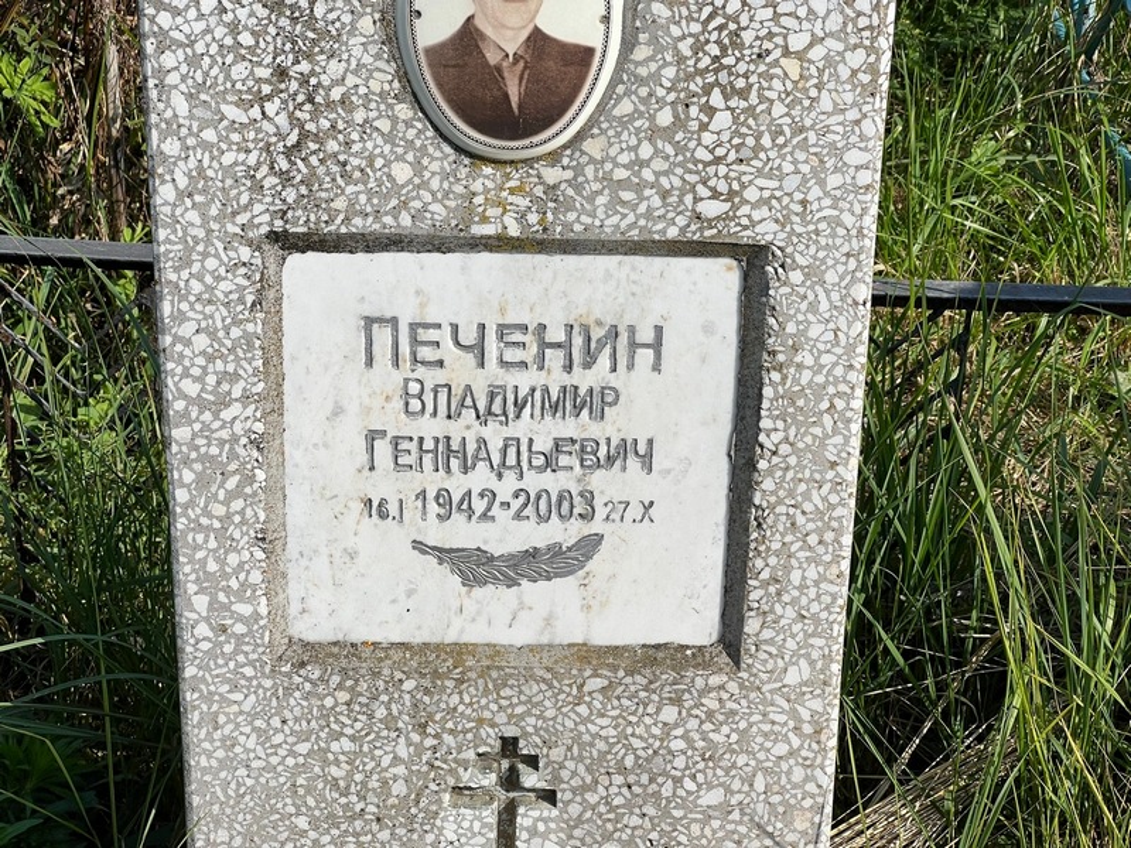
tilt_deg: -27.0
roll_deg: +1.8
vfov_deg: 19.1
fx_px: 2516
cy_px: 424
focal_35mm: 77
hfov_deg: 25.3
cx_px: 566
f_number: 2.8
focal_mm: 9
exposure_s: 1/1014
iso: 32
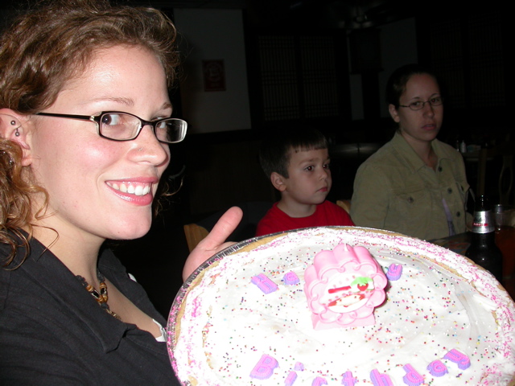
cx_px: 258
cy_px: 193
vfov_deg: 37.7
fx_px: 565
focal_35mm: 38
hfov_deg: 49.0
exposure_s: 1/60
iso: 100
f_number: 2.6
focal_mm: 7.85
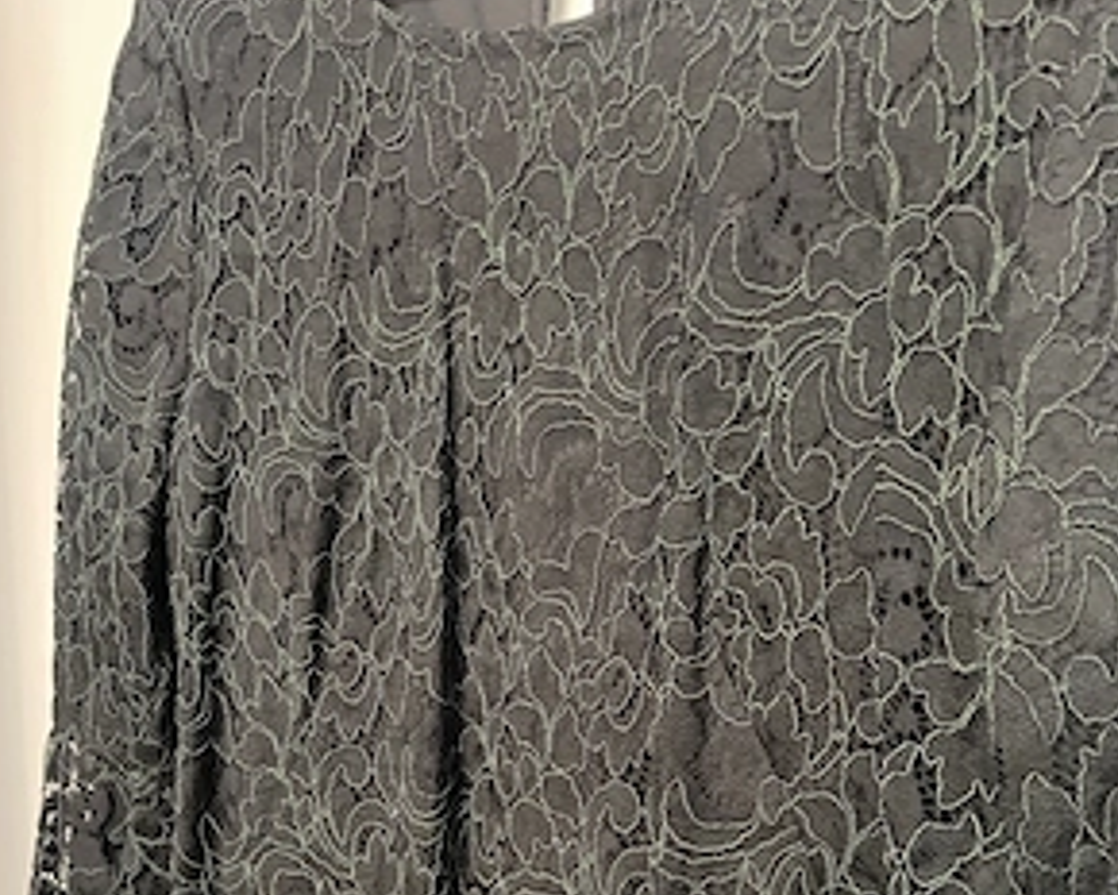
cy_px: 718
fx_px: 1158
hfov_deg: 51.5
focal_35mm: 35
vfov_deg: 40.5
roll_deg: -0.7
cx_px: 571
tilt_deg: -10.9
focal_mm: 4.2
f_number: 1.6
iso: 800
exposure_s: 1/30
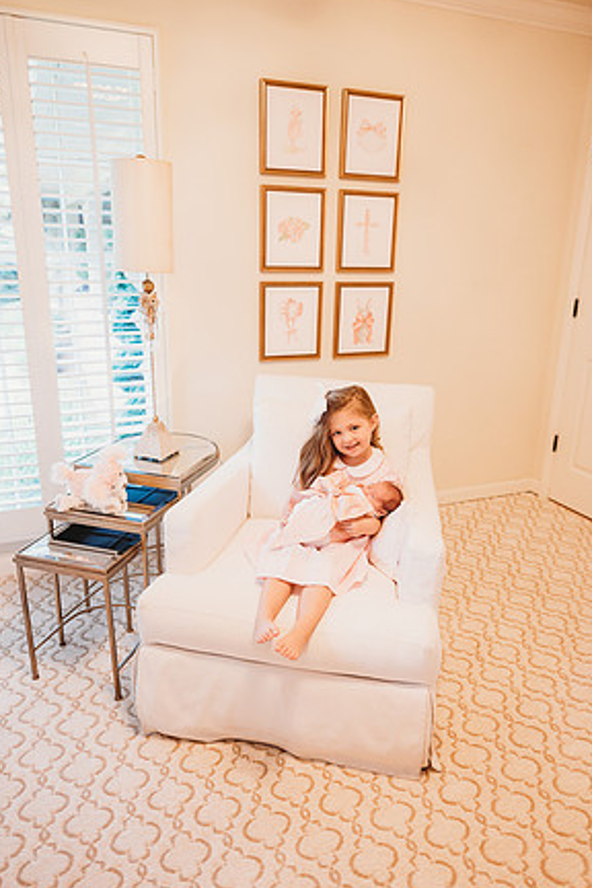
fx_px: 617
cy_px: 432
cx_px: 300
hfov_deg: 51.3
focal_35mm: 25
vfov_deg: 71.5
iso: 800
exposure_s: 1/160
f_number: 2.5
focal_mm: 24
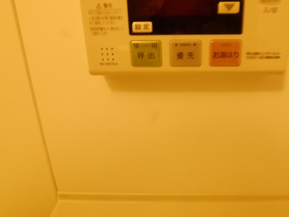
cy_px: 81
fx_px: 150
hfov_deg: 86.0
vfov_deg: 70.4
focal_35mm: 18
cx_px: 181
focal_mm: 7
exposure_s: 1/5
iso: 3200
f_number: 14
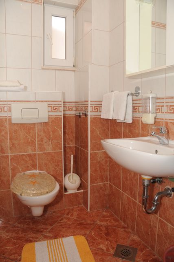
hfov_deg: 47.8
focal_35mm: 27
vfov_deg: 67.4
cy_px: 131
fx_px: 196
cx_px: 87
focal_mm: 18
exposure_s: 1/60
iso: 200
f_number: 5
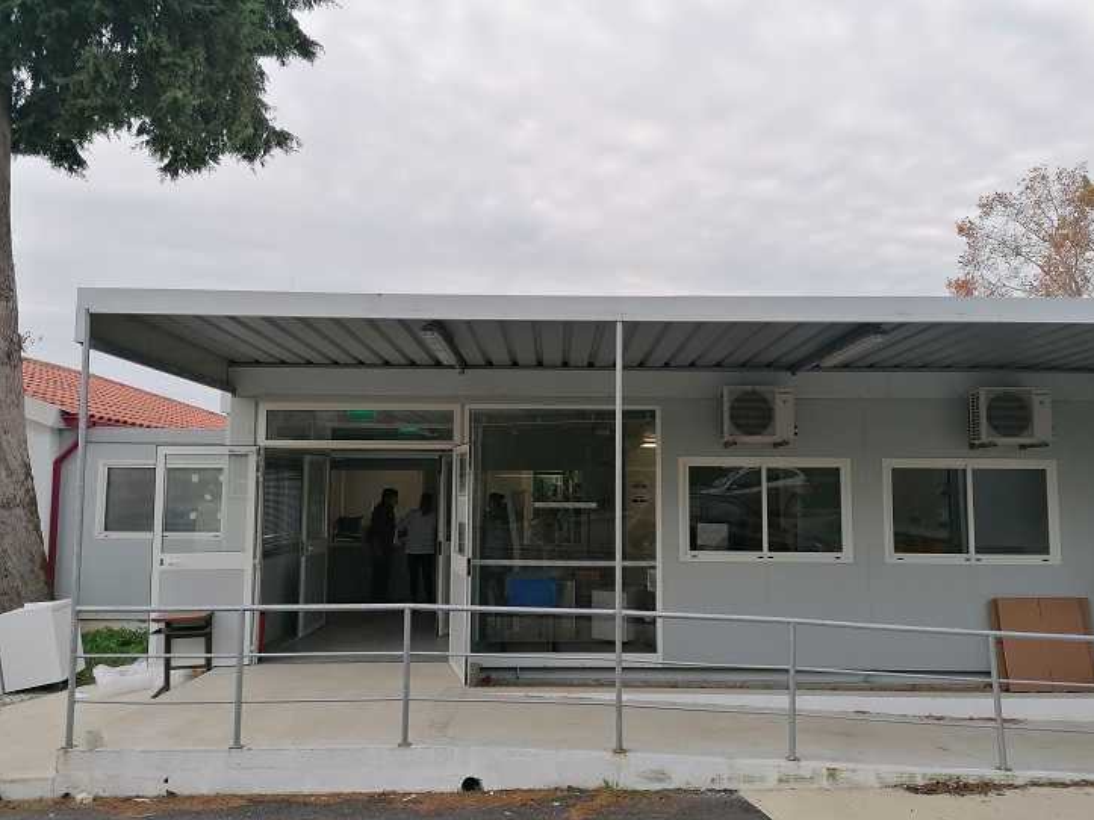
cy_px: 424
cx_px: 566
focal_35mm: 28
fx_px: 885
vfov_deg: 49.7
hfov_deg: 63.4
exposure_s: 1/219
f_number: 1.8
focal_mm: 4.75
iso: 50
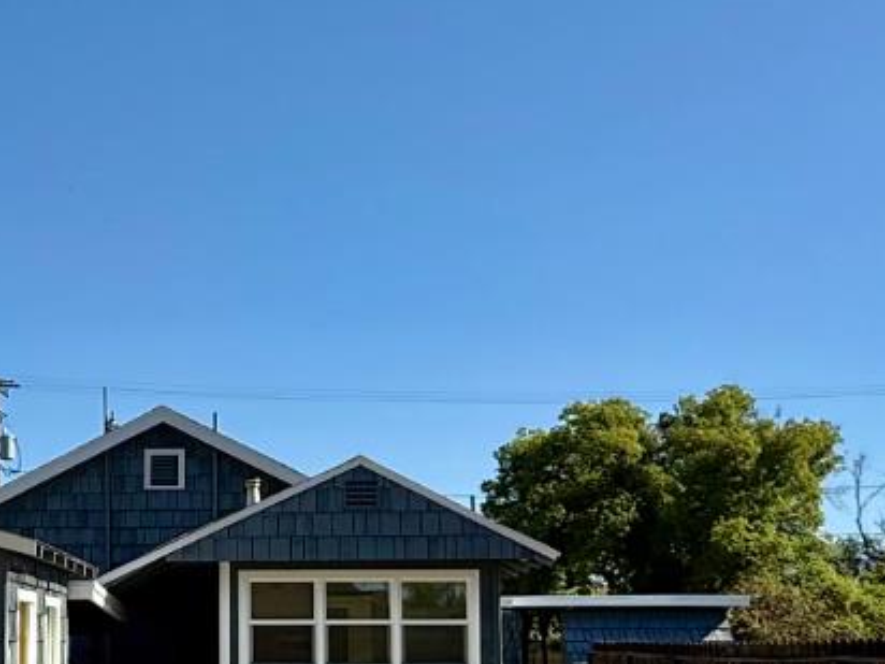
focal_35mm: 51
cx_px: 185
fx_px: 1304
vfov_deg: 27.6
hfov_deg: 36.3
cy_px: 581
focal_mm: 2.22
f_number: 2.2
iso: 50
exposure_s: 1/1848
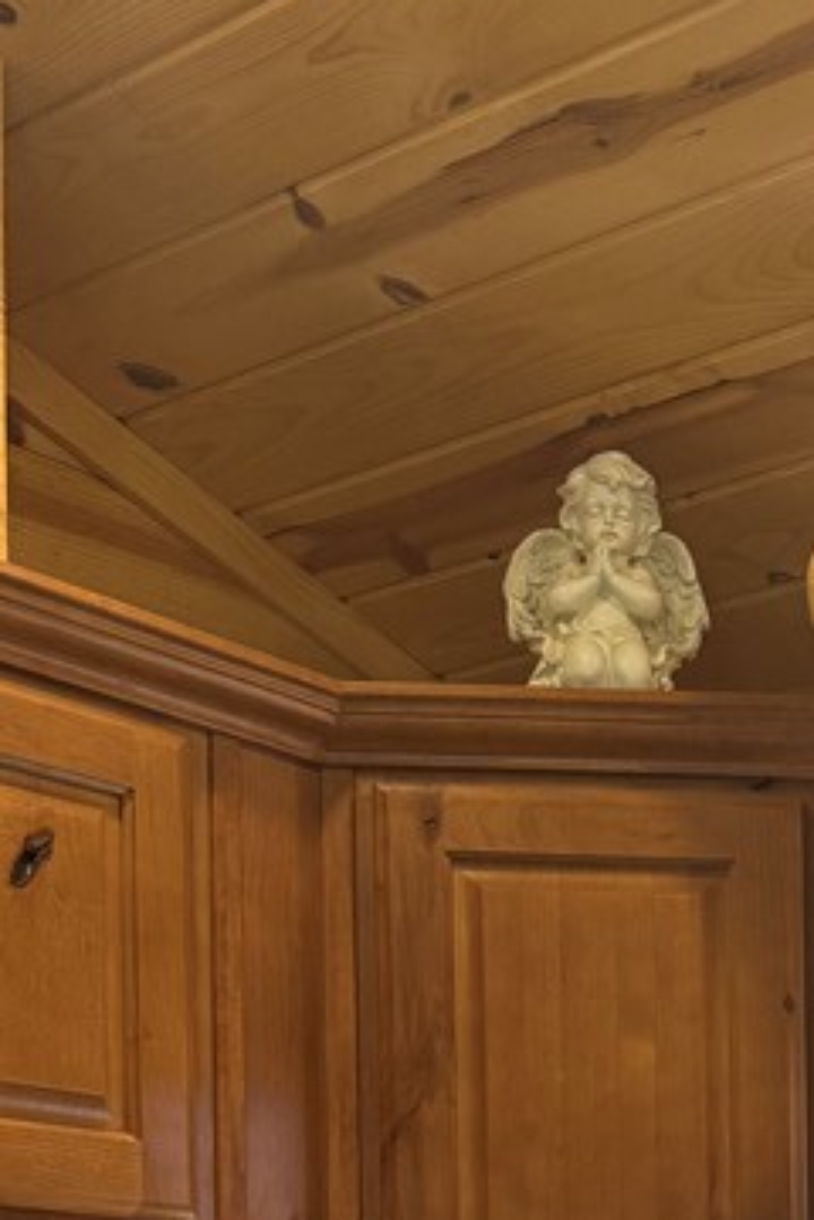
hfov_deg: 18.2
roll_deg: +1.2
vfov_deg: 25.4
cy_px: 1488
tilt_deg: +0.1
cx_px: 977
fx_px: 2408
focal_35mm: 71
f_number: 1.78
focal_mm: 6.76
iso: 200
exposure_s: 1/209
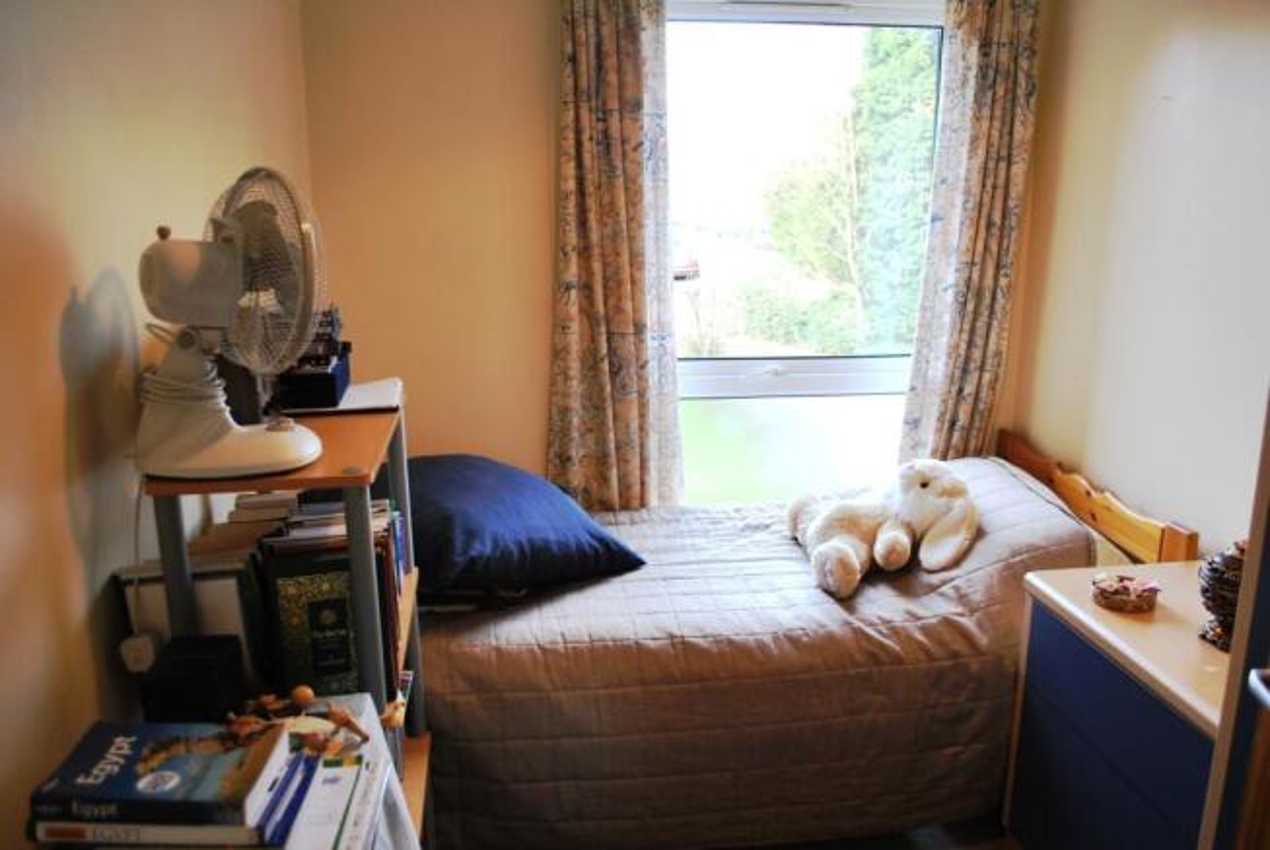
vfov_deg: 48.0
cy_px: 425
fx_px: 954
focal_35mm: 27
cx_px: 635
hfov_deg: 67.3
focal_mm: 18
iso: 100
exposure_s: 1/25
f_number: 3.5
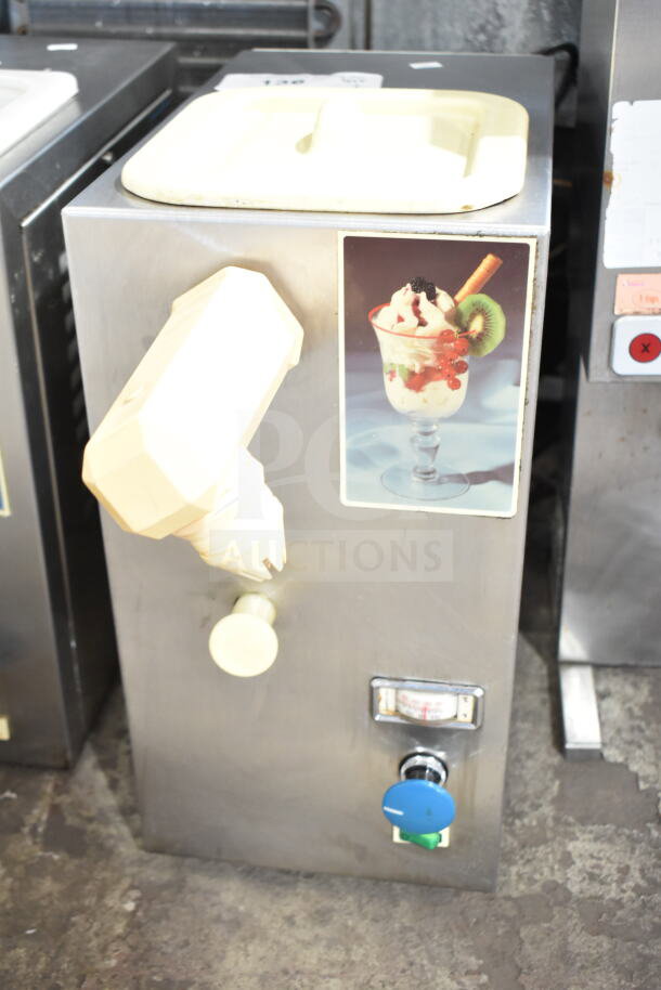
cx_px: 330
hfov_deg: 30.9
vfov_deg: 44.9
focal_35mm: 44
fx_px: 1197
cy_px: 495
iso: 1800
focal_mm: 29
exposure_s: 1/50
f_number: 4.2
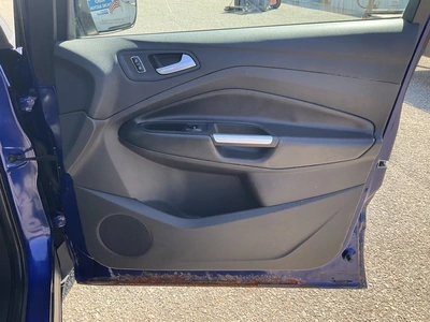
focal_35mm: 29
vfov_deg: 48.2
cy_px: 161
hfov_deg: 61.7
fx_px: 360
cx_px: 215
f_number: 1.8
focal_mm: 3
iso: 25
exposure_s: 1/280
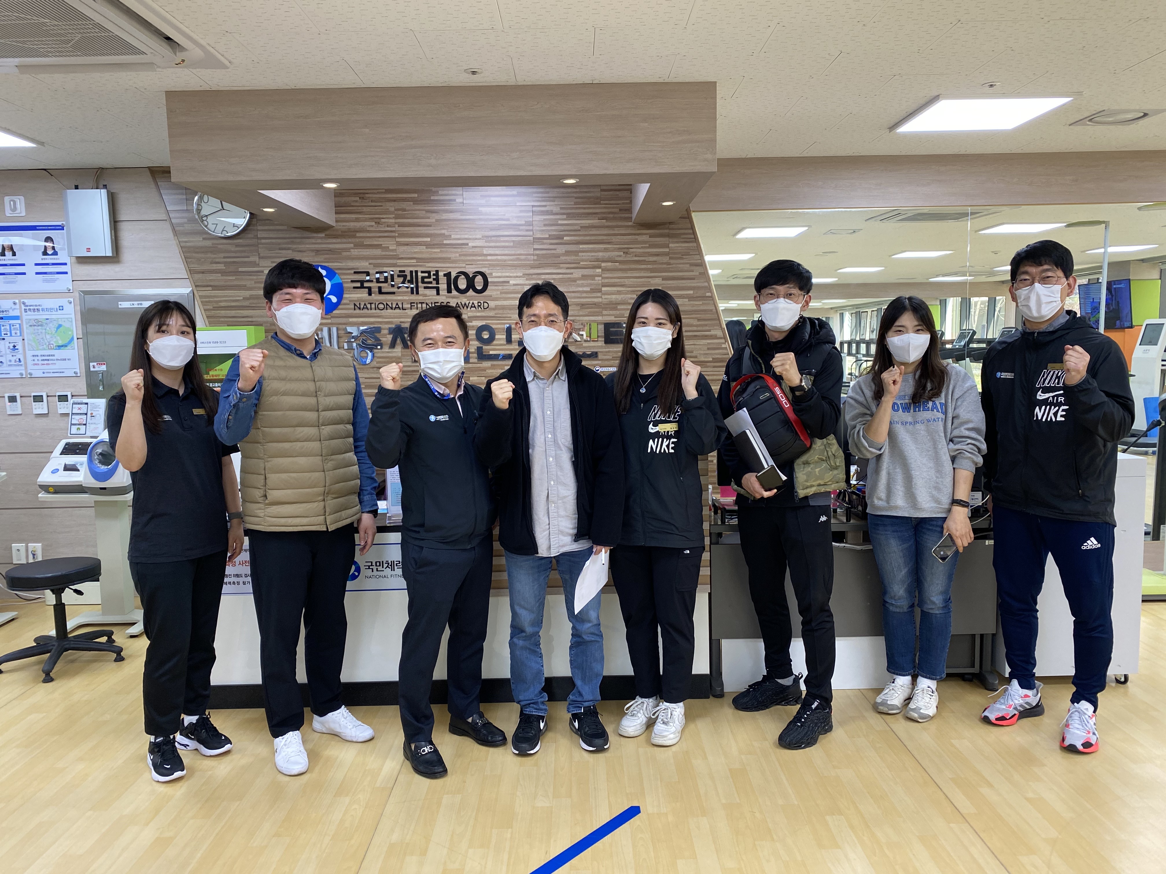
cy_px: 437
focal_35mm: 26
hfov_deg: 67.3
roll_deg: +0.5
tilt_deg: -6.5
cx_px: 583
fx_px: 876
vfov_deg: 53.1
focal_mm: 4.25
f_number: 1.8
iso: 100
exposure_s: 1/120
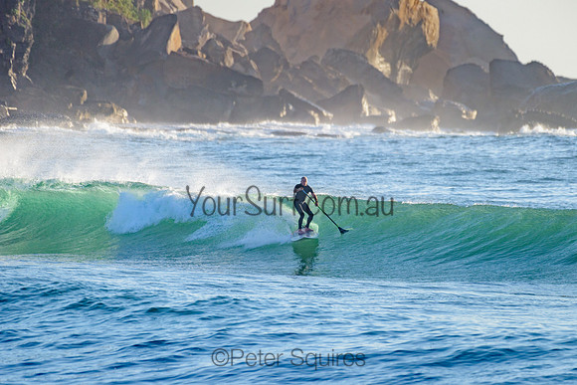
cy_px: 155
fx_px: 9823
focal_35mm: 613
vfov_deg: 2.2
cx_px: 351
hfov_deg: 3.4
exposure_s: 1/2000
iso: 250
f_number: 5.6
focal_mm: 500
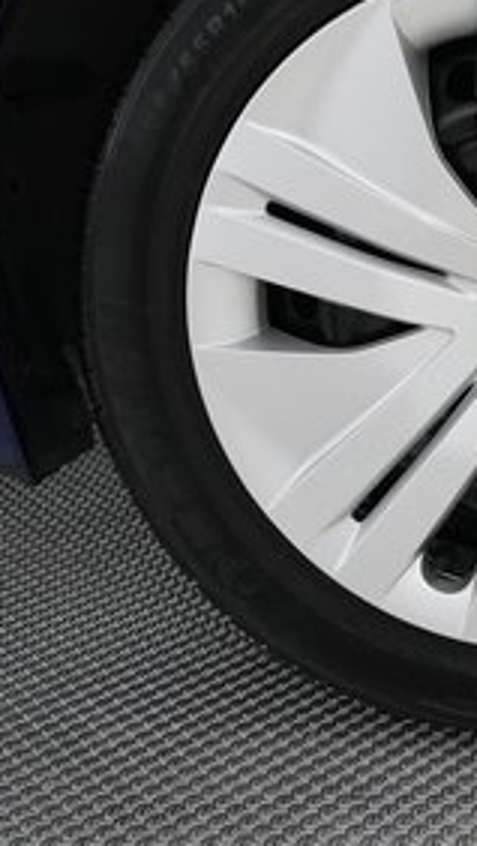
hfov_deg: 19.9
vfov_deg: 35.8
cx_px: 558
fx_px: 1279
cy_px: 216
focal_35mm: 57
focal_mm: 24
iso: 3200
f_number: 2.8
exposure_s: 1/320
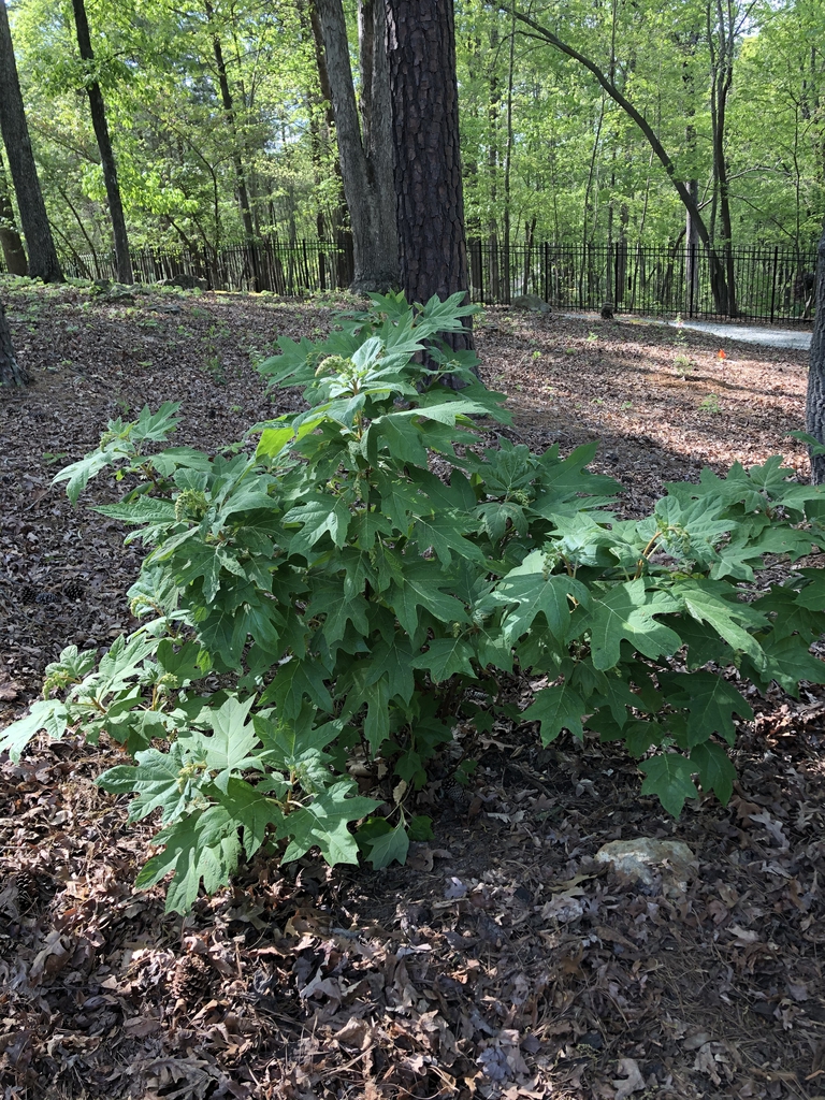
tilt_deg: -18.2
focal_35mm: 28
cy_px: 550
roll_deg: +4.0
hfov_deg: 49.7
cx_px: 412
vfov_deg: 63.4
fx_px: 890
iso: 32
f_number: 1.8
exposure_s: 1/120
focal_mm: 3.99
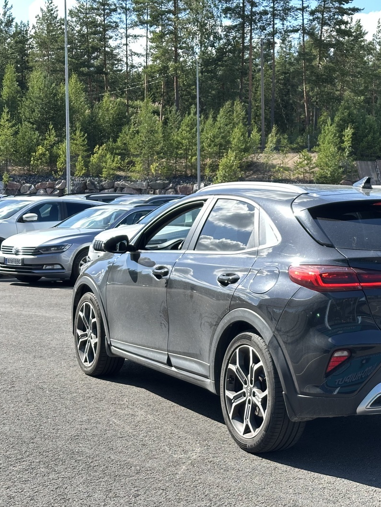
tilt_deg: -3.6
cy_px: 257
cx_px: 314
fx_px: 953
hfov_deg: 22.2
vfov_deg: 29.8
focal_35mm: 65
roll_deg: -0.2
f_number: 1.78
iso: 64
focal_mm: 6.86
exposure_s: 1/558
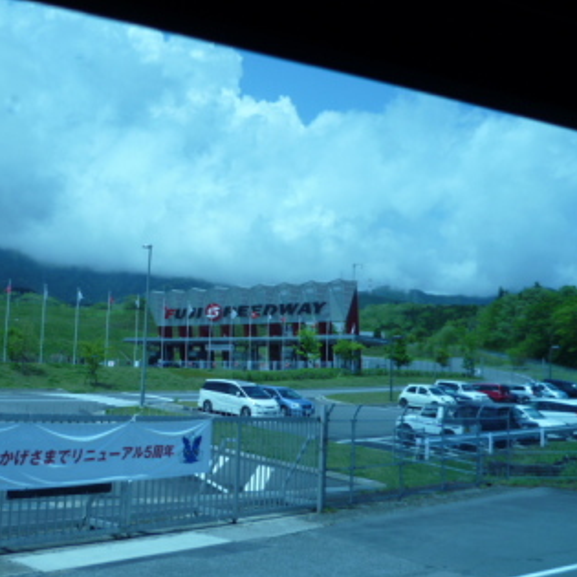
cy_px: 293
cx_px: 236
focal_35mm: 41
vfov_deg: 40.9
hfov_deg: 40.8
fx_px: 773
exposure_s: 1/800
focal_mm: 6.1
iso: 80
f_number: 3.2
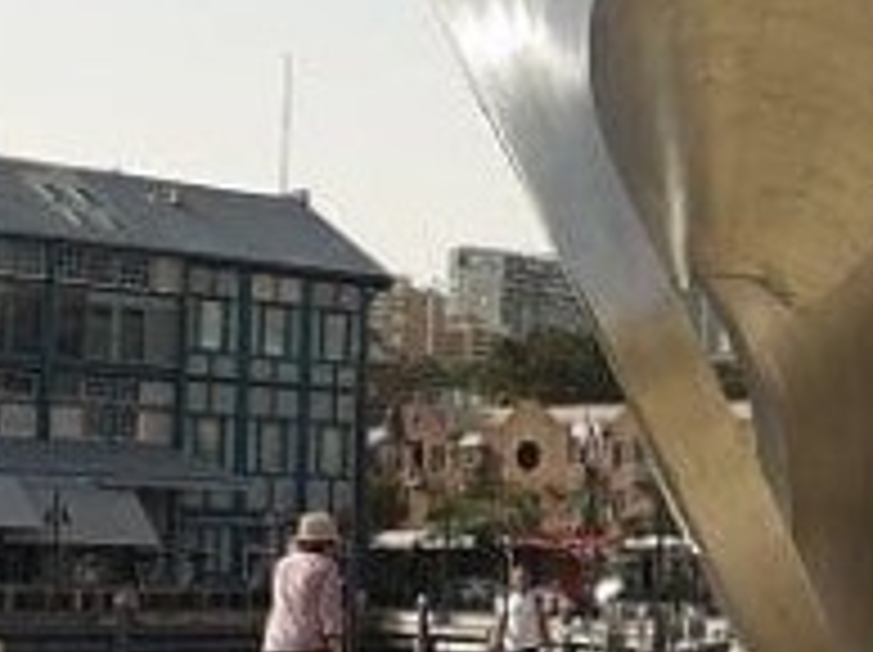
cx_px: 1084
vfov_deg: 14.3
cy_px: 418
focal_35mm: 103
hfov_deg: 18.0
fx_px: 2594
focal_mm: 4.3
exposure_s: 1/1120
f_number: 2.4
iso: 50
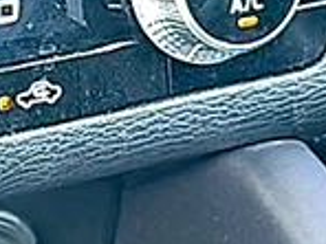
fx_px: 1959
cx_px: -238
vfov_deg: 7.1
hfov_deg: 9.1
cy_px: 102
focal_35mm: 208
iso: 125
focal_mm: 6.86
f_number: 1.78
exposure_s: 1/83
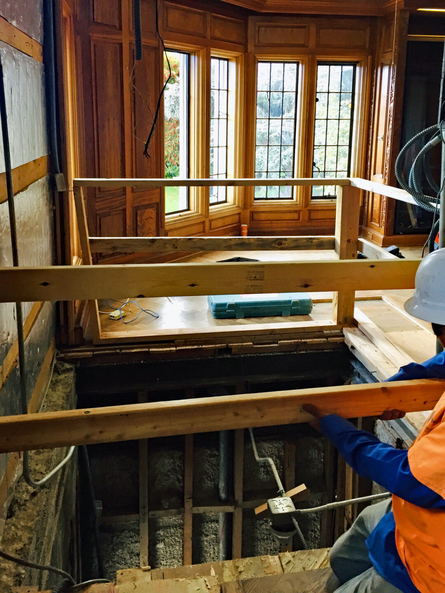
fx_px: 497
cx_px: 222
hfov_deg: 48.2
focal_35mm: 29
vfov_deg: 61.7
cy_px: 296
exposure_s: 1/30
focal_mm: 4.15
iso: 64
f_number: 2.2
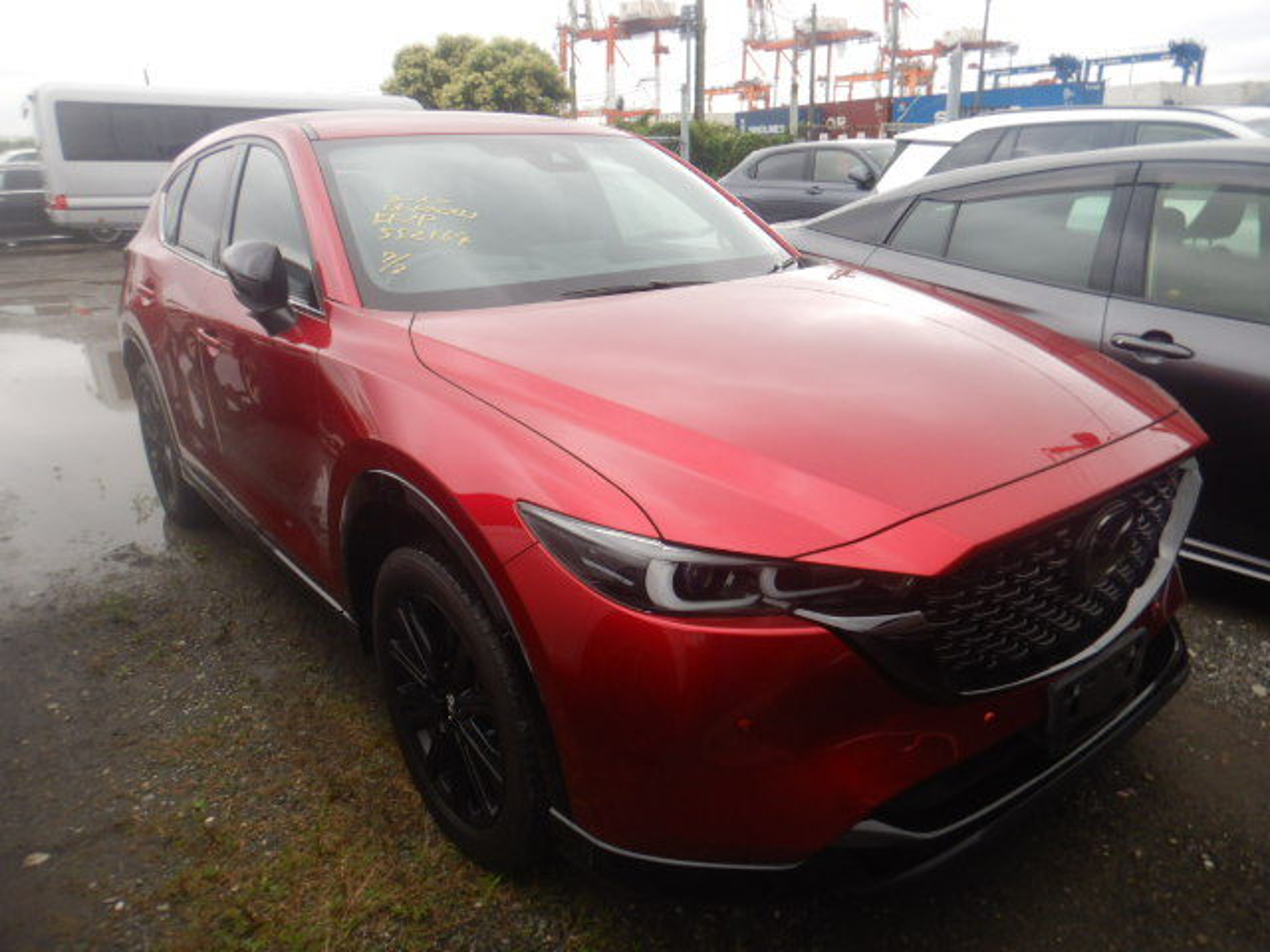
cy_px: 476
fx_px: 881
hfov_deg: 71.6
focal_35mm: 24
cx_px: 635
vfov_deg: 56.8
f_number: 2.8
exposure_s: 1/30
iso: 220
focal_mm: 4.3
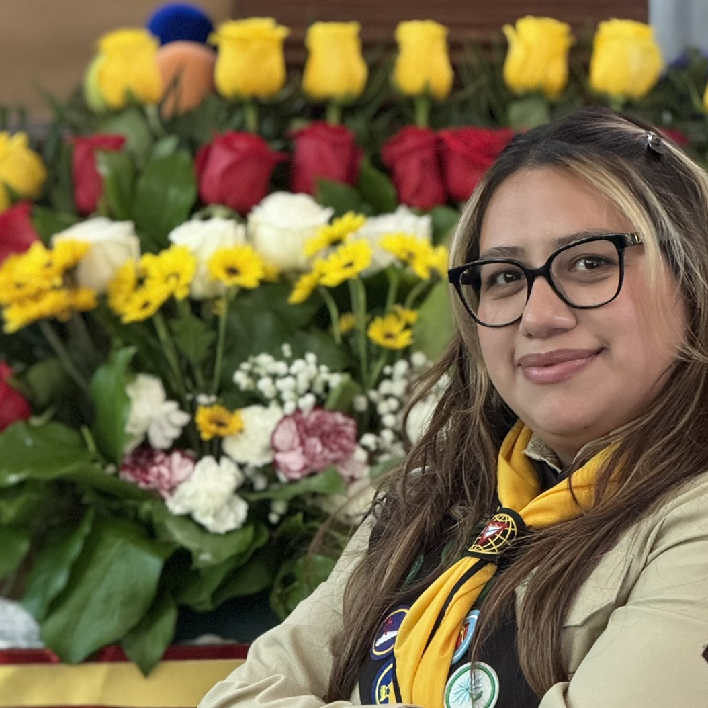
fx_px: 4767
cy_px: 638
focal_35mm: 206
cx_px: 443
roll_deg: +0.5
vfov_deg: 8.5
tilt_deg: -6.5
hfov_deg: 8.5
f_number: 2.8
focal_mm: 15.66
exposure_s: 1/40
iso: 500
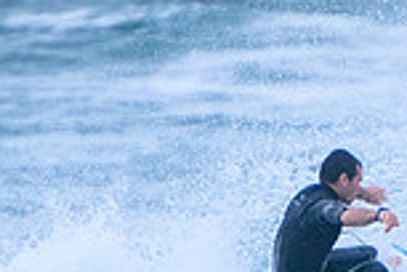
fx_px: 23514
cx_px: 533
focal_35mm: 2080
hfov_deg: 1.0
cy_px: 256
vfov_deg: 0.7
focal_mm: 400
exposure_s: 1/2000
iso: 720
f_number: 5.6
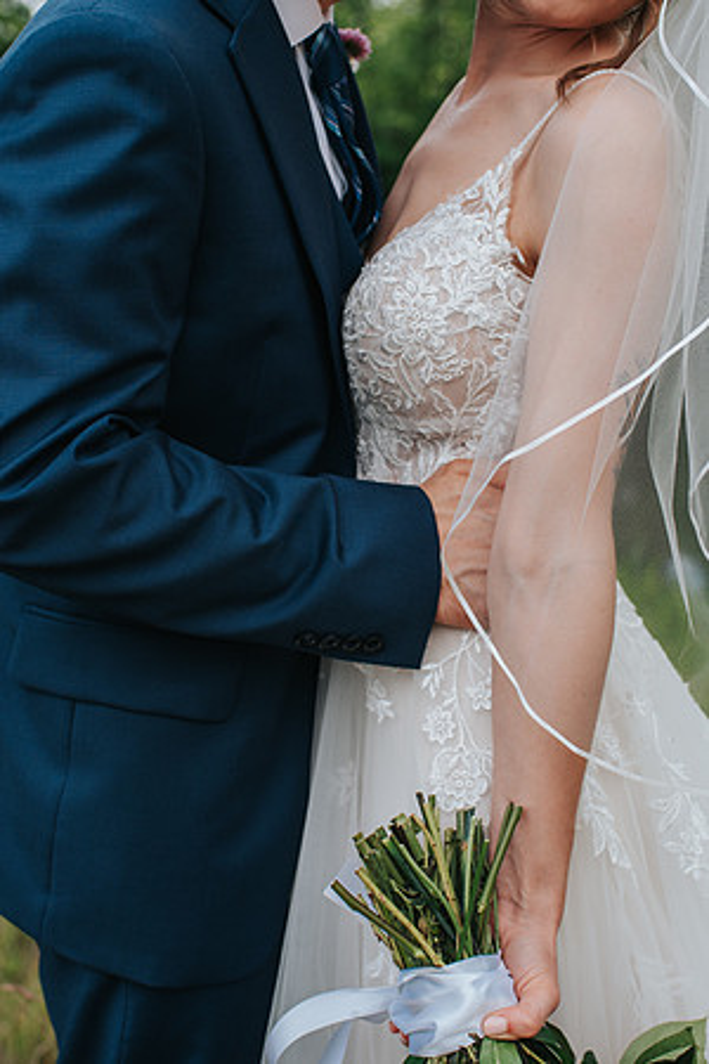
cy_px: 532
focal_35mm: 52
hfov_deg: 25.8
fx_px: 1550
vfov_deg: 37.9
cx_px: 347
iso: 125
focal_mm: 35
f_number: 3.2
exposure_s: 1/800
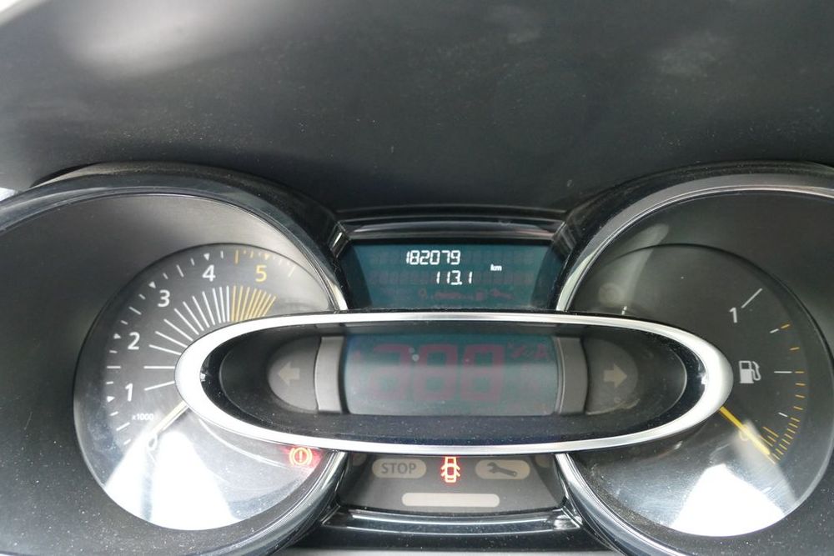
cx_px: 417
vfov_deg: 37.9
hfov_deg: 54.4
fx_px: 811
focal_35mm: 35
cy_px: 278
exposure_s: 1/80
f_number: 3.1
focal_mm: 12.9
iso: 1600
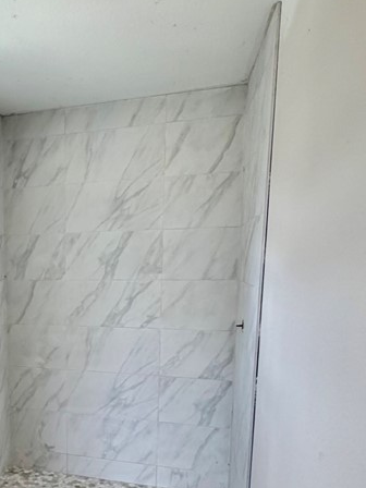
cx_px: 35
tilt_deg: -9.3
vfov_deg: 55.4
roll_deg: +0.6
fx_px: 451
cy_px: 334
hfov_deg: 40.7
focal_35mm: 32
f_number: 2.2
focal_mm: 2.22
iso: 125
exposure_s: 1/121
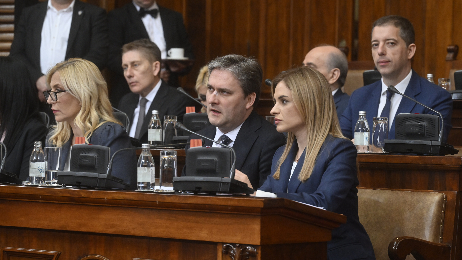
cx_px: 231
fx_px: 1801
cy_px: 115
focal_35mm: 147
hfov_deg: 14.6
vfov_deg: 8.3
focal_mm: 140
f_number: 5.6
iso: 4000
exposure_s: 1/320
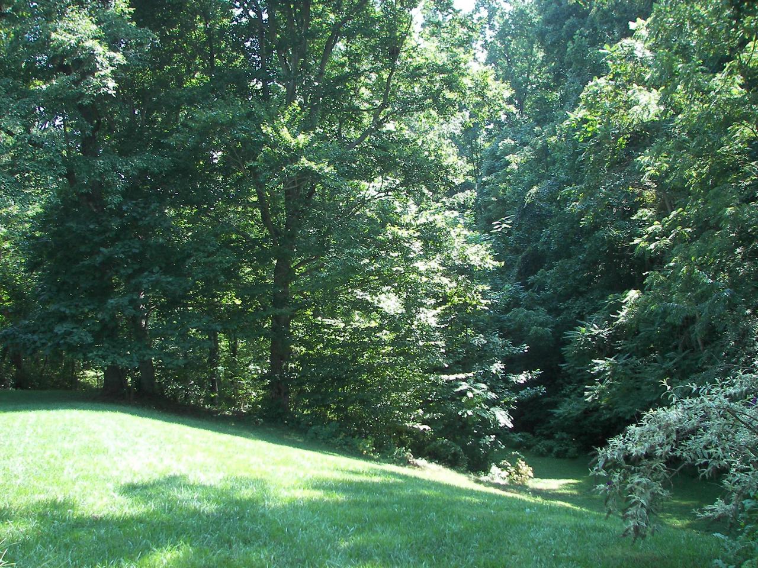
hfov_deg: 51.4
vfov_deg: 39.7
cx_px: 379
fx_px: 788
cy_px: 284
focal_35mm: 36
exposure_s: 1/100
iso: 50
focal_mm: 6
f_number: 2.8
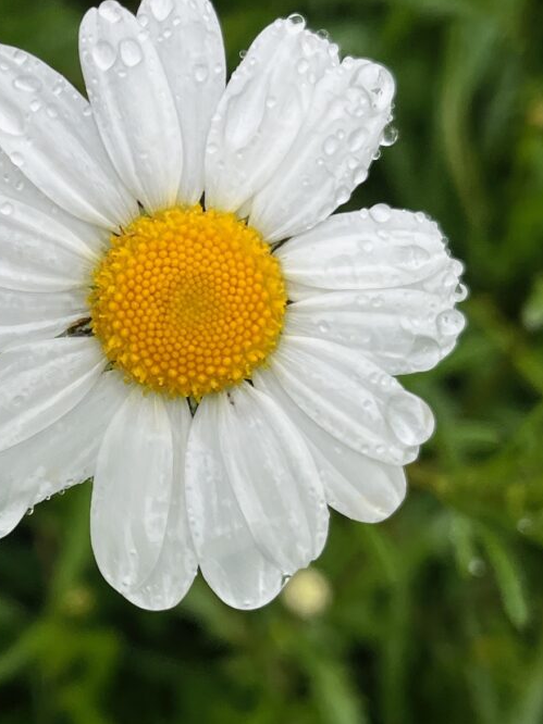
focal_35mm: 80
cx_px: 107
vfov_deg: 24.4
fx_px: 1674
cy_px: 310
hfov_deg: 18.3
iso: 50
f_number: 1.6
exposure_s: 1/992
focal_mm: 5.1
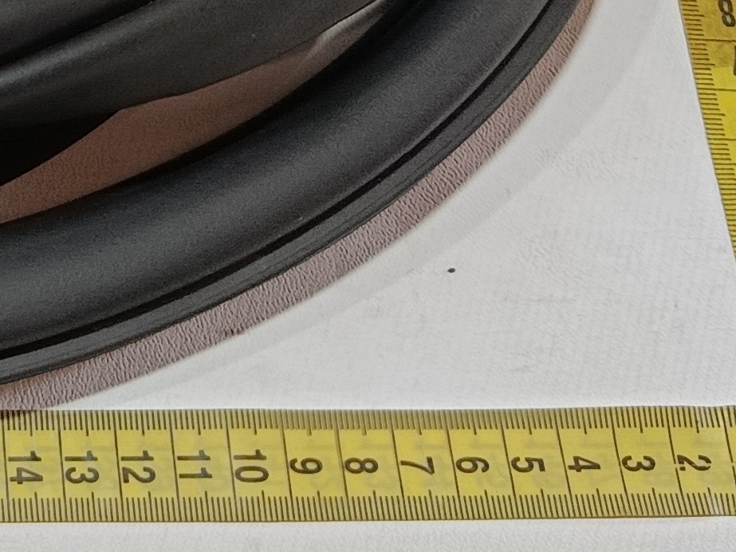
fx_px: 2211
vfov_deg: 12.8
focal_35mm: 104
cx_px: -211
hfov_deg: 17.7
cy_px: -484
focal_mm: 5.24
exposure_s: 1/120
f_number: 1.7
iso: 150
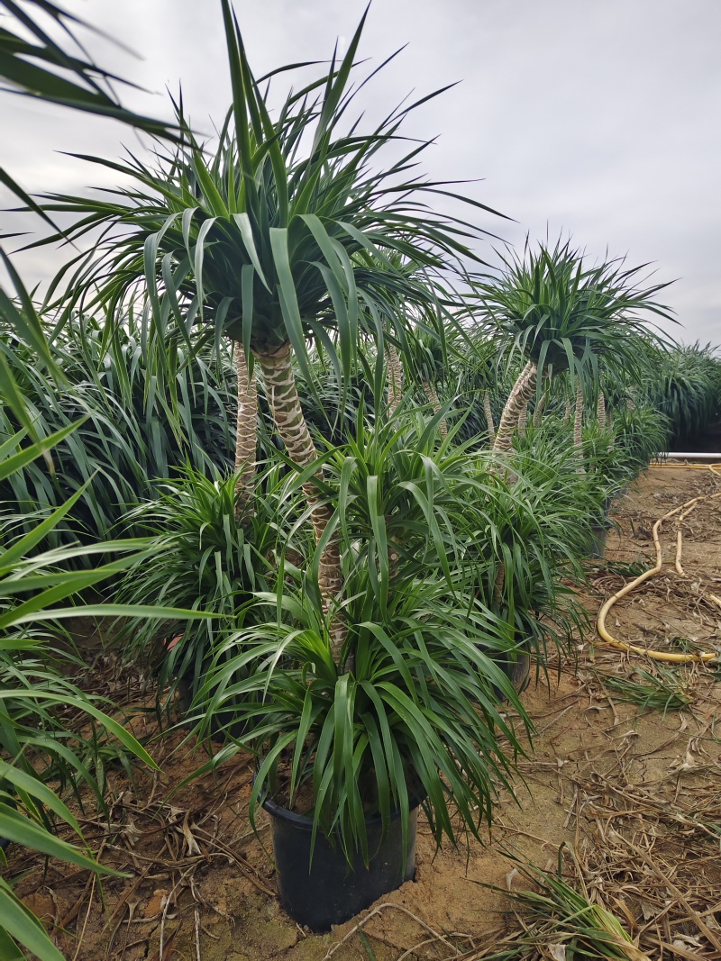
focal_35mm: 23
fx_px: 639
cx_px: 360
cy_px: 480
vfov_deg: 73.9
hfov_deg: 58.9
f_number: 1.88
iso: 50
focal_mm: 5.56
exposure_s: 1/1136
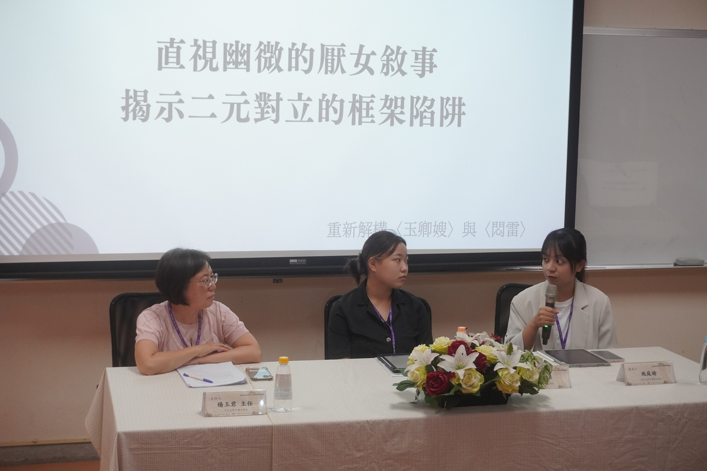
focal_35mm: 57
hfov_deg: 35.1
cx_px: 354
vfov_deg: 23.8
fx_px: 1119
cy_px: 236
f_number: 5.6
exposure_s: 1/160
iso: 1600
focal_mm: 38
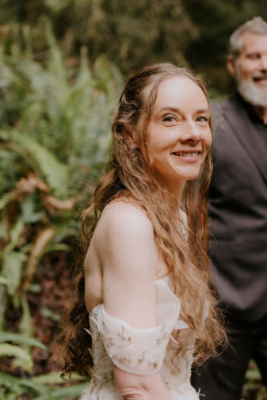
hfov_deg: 18.9
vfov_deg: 28.4
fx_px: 789
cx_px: 236
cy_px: 229
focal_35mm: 71
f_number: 1.8
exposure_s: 1/250
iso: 160
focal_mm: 35
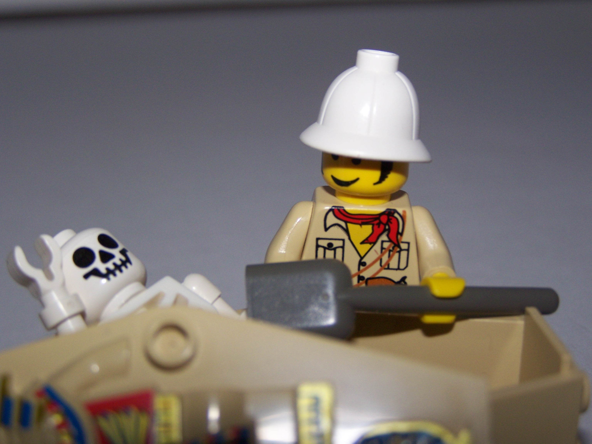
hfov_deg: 26.0
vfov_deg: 19.6
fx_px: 1283
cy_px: 222
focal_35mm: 75
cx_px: 296
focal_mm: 12.4
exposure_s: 1/80
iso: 80
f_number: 3.2
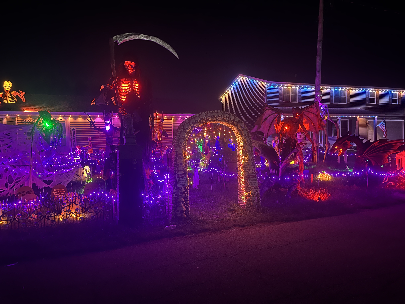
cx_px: 202
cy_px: 152
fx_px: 304
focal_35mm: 26
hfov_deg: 67.3
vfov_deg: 53.1
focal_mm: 5.1
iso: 1250
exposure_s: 1/15
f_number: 1.6
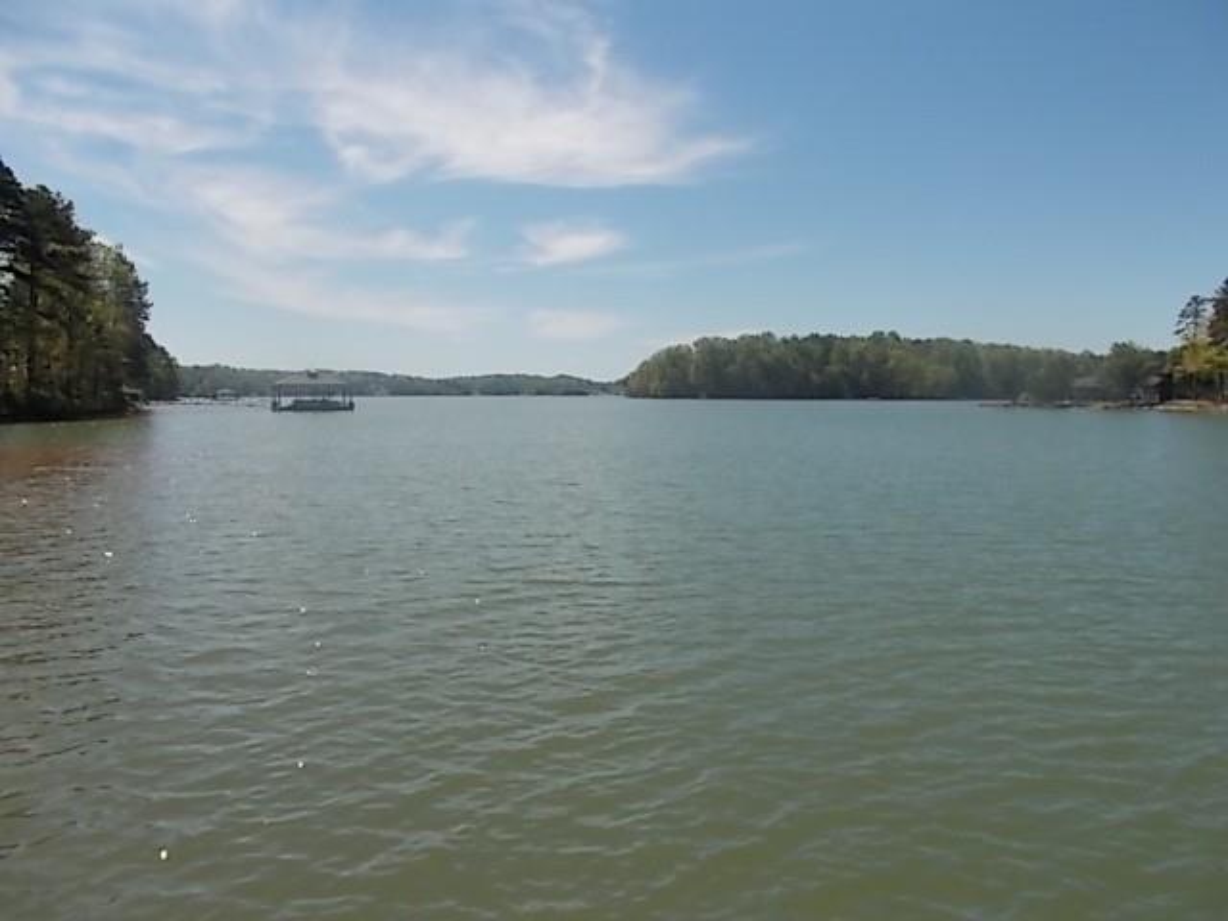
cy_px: 460
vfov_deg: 53.1
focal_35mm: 26
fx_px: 922
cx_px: 614
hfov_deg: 67.3
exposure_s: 1/200
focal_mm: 4.6
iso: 80
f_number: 8
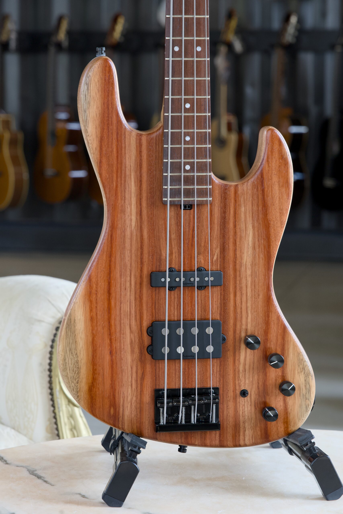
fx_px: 1500
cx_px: 172
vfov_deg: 19.5
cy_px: 257
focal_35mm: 105
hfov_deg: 13.0
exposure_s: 1/80
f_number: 8
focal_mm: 105
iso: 2000
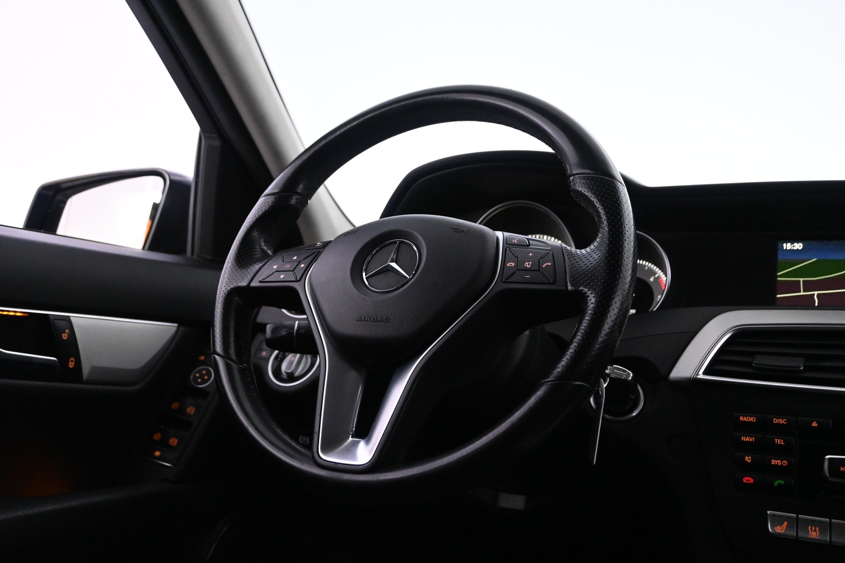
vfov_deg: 41.7
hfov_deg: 59.5
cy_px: 282
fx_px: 739
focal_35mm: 32
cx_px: 422
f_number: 4
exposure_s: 1/50
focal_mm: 21
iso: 3200
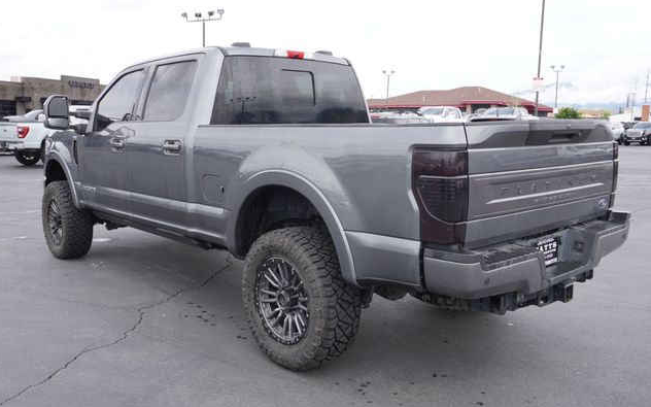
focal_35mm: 33
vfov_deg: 38.8
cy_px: 210
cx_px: 323
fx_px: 577
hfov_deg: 58.9
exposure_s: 1/100
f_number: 8
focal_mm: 21
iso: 100
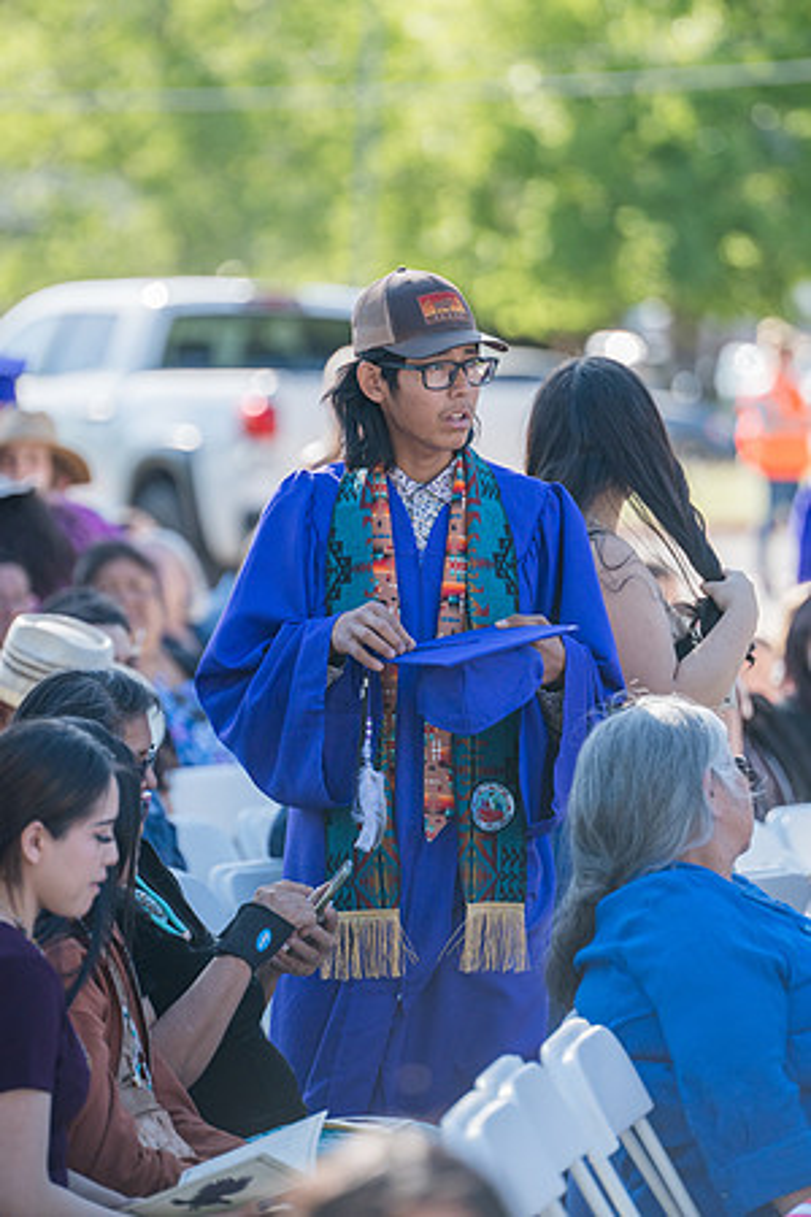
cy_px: 608
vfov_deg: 10.3
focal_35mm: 200
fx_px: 6758
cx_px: 406
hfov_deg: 6.9
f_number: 3.5
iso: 800
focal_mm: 200
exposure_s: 1/2000
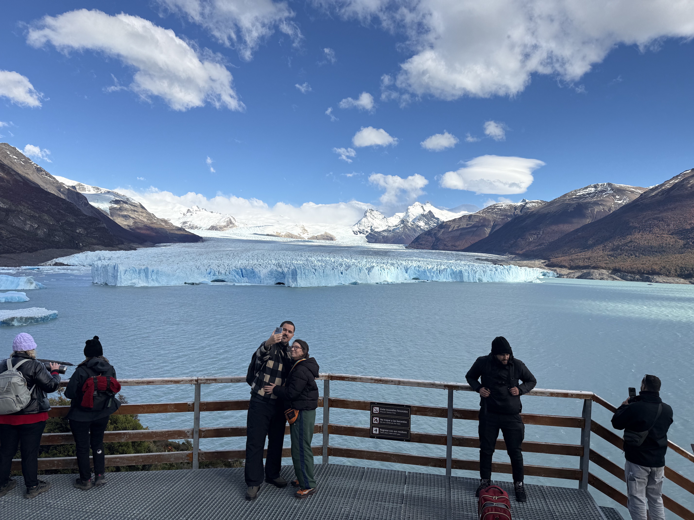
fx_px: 481
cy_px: 260
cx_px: 347
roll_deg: -0.6
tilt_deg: -0.3
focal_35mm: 24
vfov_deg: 56.8
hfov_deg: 71.6
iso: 80
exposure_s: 1/5714
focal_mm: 6.76
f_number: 1.78
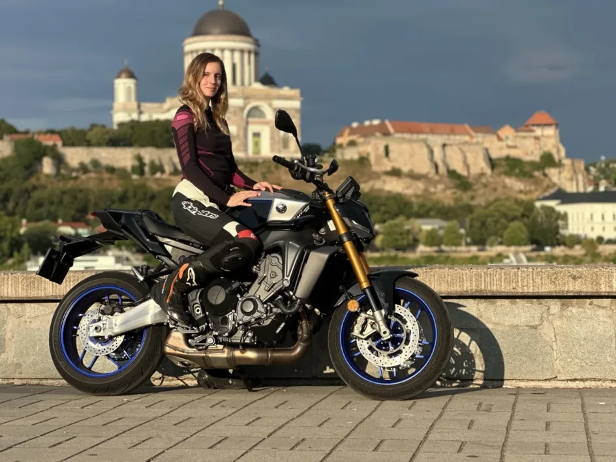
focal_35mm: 77
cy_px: 231
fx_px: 1370
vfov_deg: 19.1
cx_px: 308
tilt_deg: +2.2
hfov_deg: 25.3
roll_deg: +0.7
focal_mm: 9
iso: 32
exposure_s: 1/479
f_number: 2.8
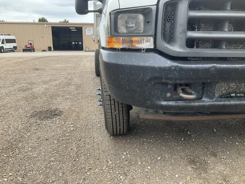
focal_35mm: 29
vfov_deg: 48.2
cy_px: 92
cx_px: 122
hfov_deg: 61.7
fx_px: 205
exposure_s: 1/279
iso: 25
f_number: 1.8
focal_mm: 3
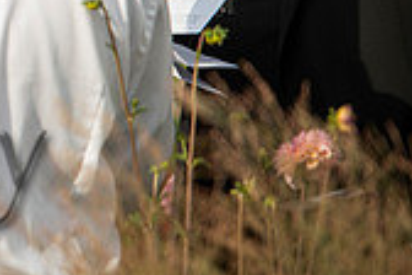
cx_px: -262
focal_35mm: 603
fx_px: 6900
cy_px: -149
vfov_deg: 2.3
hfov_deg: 3.4
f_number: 2.8
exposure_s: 1/1600
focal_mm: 175
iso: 125
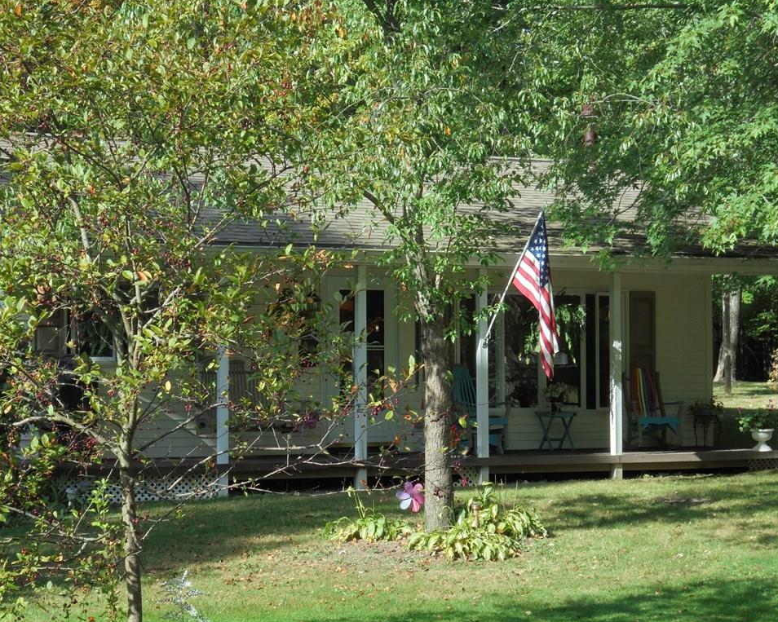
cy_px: 311
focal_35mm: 87
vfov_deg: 17.7
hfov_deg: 22.0
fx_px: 2003
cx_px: 365
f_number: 6.7
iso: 100
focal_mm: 14.9
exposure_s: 1/160
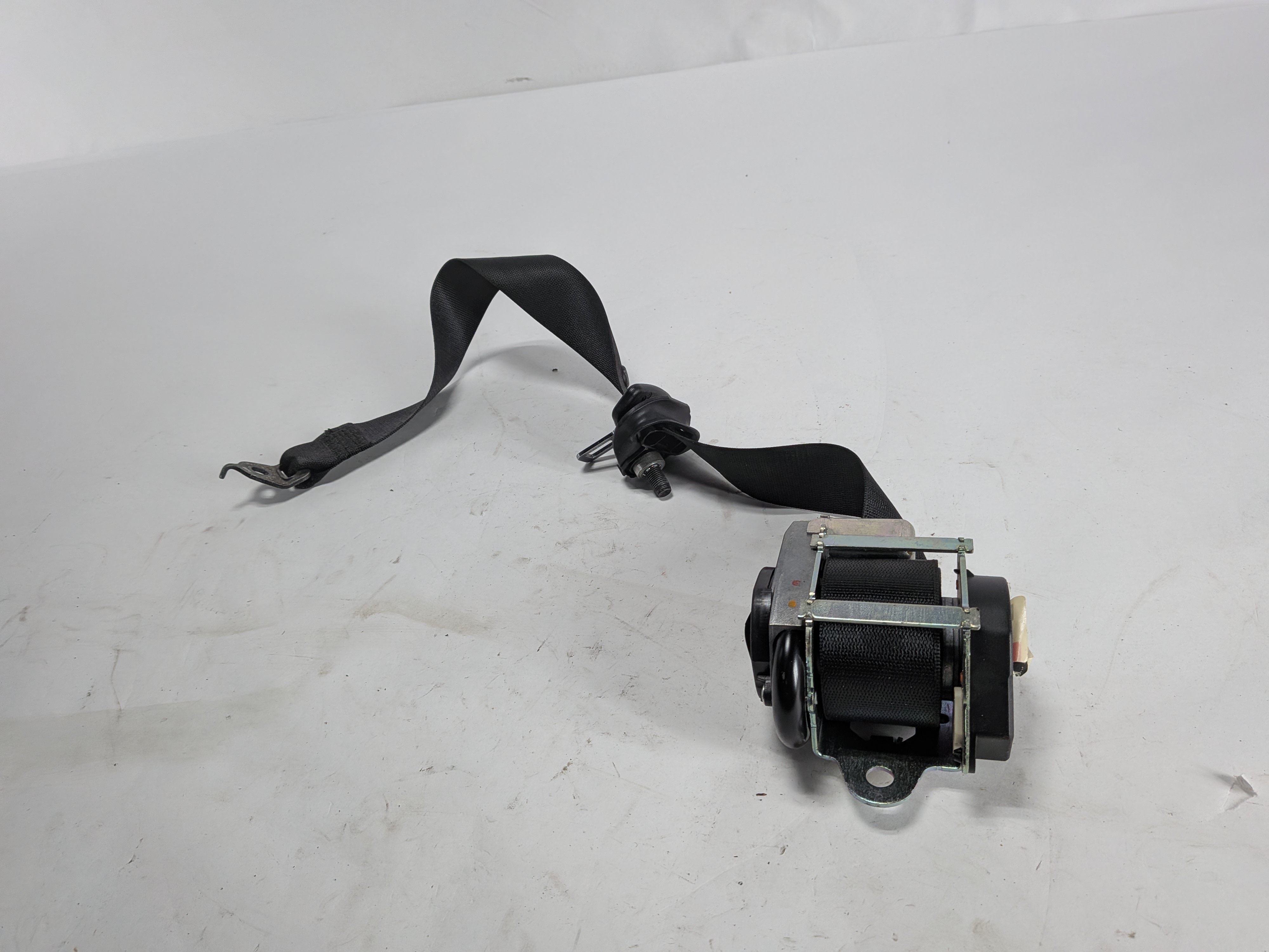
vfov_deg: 56.8
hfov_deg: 71.6
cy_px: 476
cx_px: 634
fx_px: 880
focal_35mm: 24
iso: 45
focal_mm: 4.53
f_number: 1.7
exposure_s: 1/569
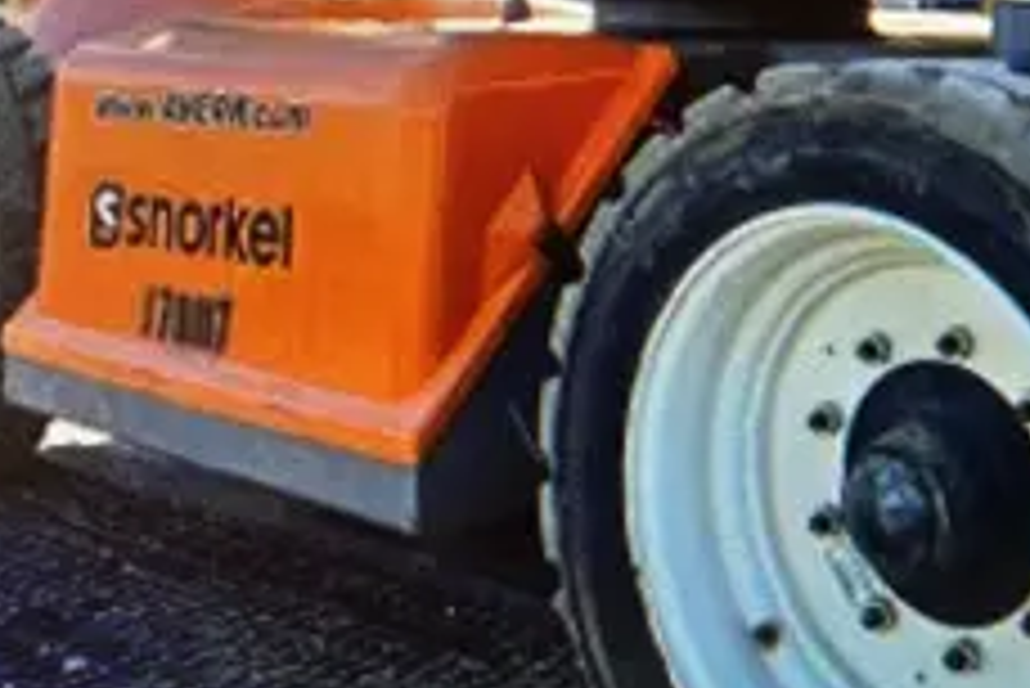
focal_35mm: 65
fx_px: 1861
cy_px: -47
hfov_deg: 30.7
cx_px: 684
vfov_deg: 20.1
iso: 80
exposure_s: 1/60
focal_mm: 5.7
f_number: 1.5
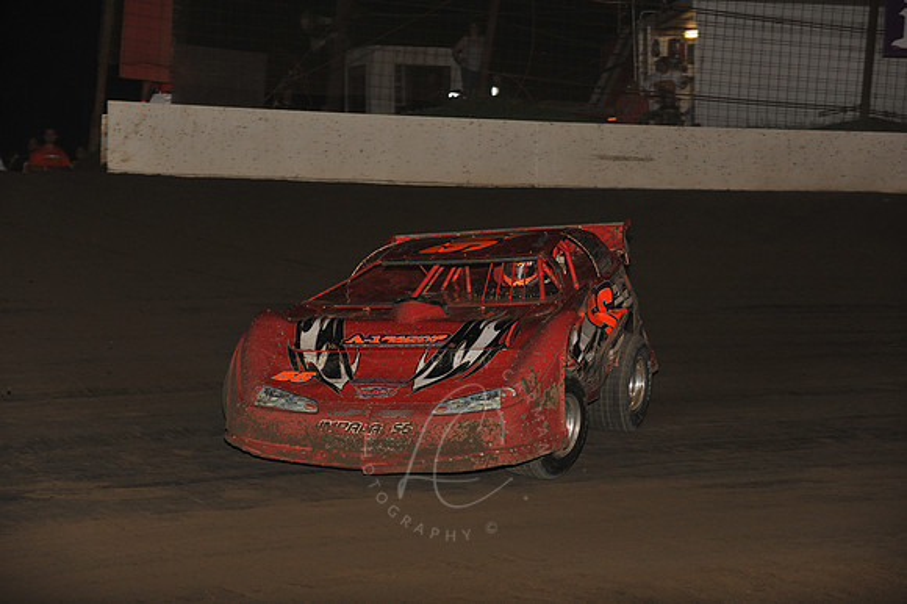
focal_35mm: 120
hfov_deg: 17.1
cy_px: 302
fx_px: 3021
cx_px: 454
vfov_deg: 11.4
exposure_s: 1/320
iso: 1000
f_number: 6.3
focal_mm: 120
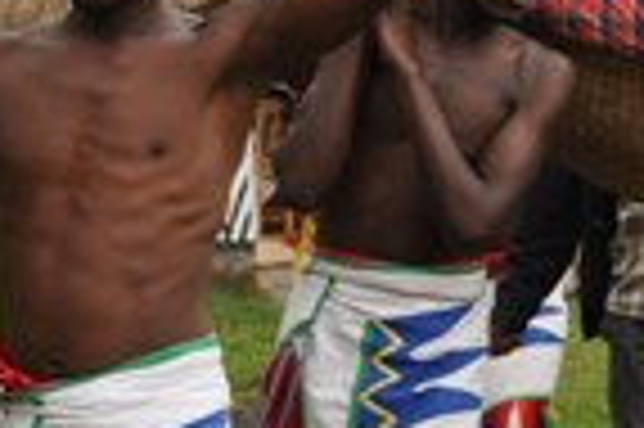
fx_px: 3377
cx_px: 626
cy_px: 117
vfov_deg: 7.2
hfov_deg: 10.8
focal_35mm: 189
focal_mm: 30
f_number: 6.3
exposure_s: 1/160
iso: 100
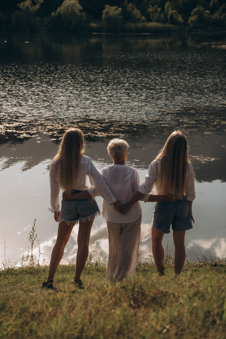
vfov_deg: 28.8
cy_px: 170
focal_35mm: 70
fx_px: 659
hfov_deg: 19.5
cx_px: 113
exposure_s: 1/500
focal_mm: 70
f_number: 7.1
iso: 320
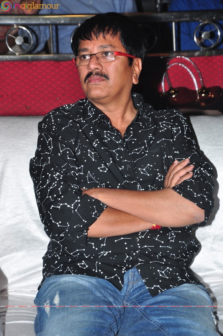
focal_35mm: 158
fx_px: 1468
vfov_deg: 13.1
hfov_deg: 8.7
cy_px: 168
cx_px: 112
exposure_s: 1/125
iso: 400
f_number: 10
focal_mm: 105
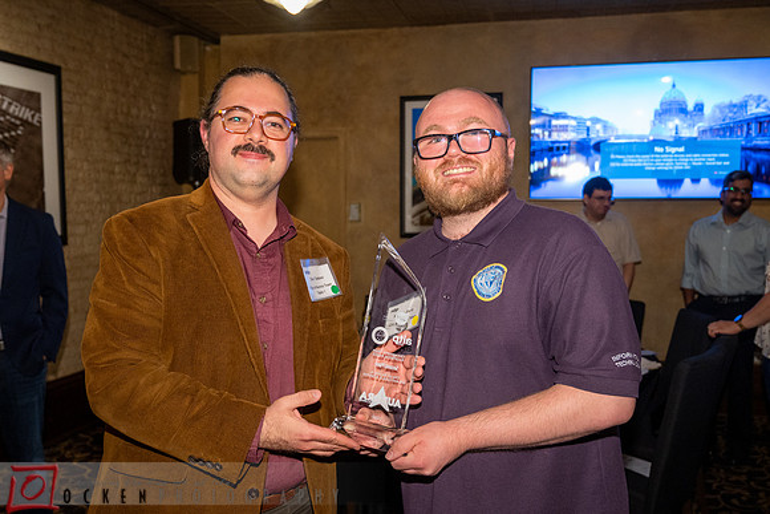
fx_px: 753
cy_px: 282
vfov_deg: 37.6
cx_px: 393
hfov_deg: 54.2
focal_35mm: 35
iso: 3200
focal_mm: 32
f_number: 4
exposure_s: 1/200
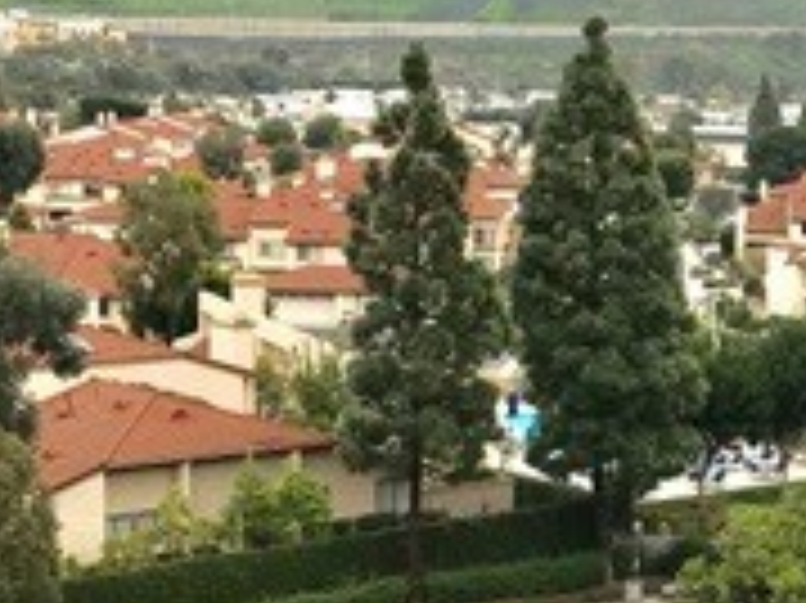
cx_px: 815
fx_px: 2327
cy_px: 396
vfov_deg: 14.8
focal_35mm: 100
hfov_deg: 19.1
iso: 20
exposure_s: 1/1244
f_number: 1.8
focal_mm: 3.99
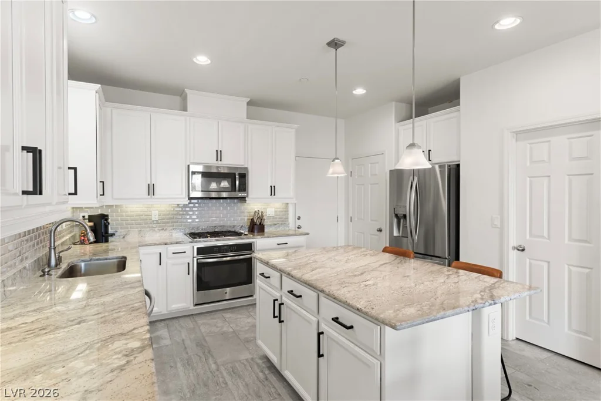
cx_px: 300
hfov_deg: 86.9
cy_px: 200
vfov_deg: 64.6
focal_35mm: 19
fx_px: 317
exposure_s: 1/40
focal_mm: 19
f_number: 8
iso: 500
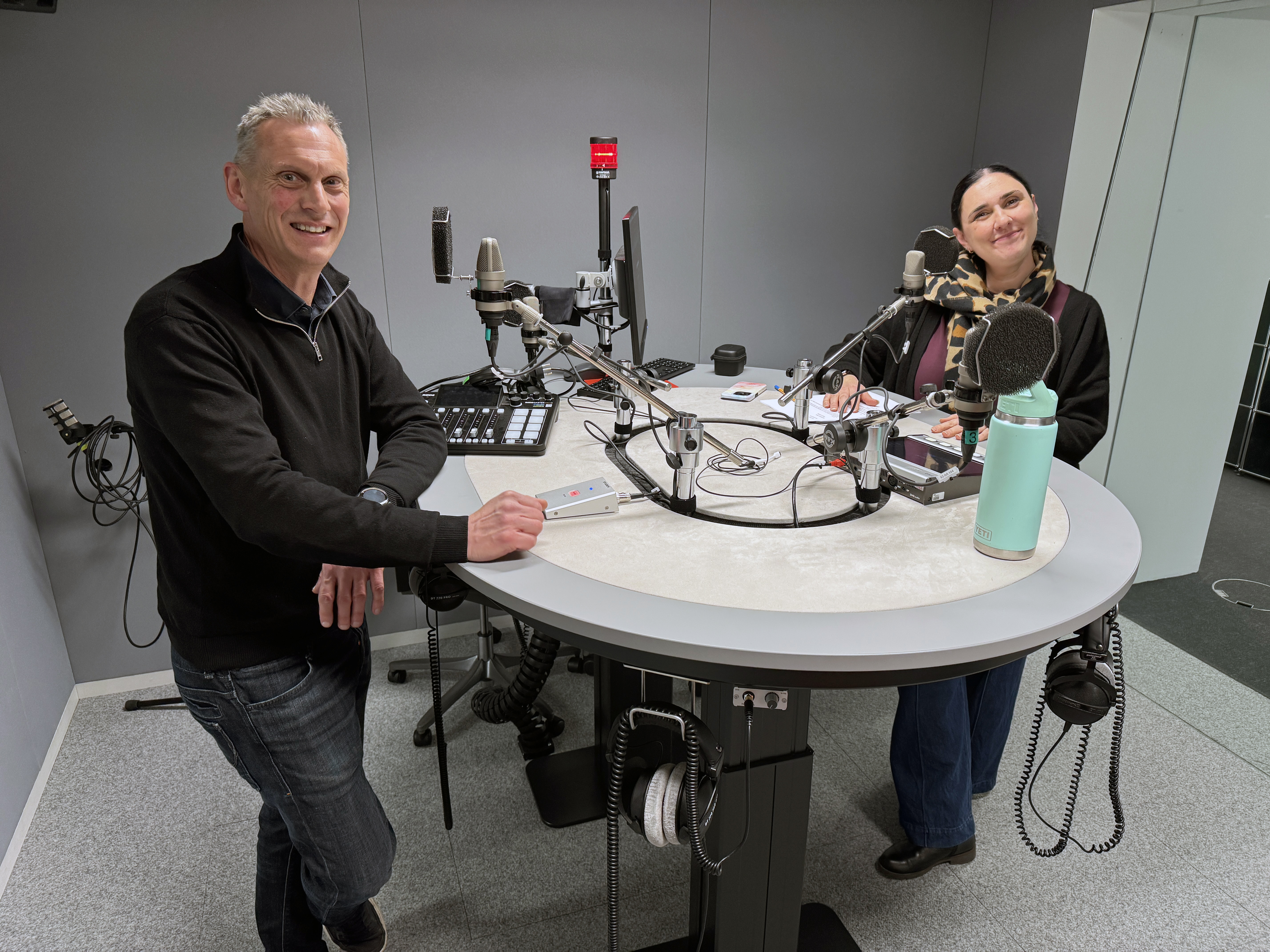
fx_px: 881
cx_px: 635
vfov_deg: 56.8
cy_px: 476
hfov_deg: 71.6
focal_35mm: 24
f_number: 1.78
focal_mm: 6.76
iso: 160
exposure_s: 1/50
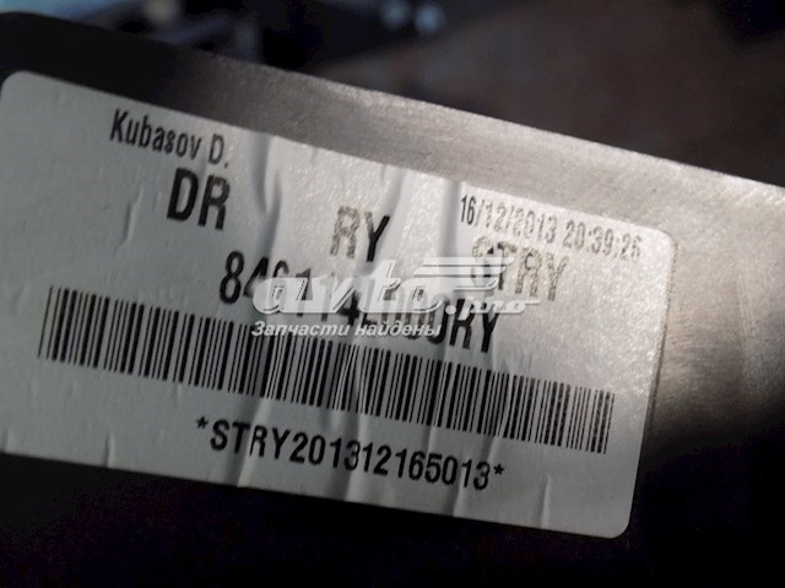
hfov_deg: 36.8
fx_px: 1179
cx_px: 392
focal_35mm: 52
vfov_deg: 28.0
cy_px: 294
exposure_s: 1/4
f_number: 3.9
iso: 400
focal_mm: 9.3
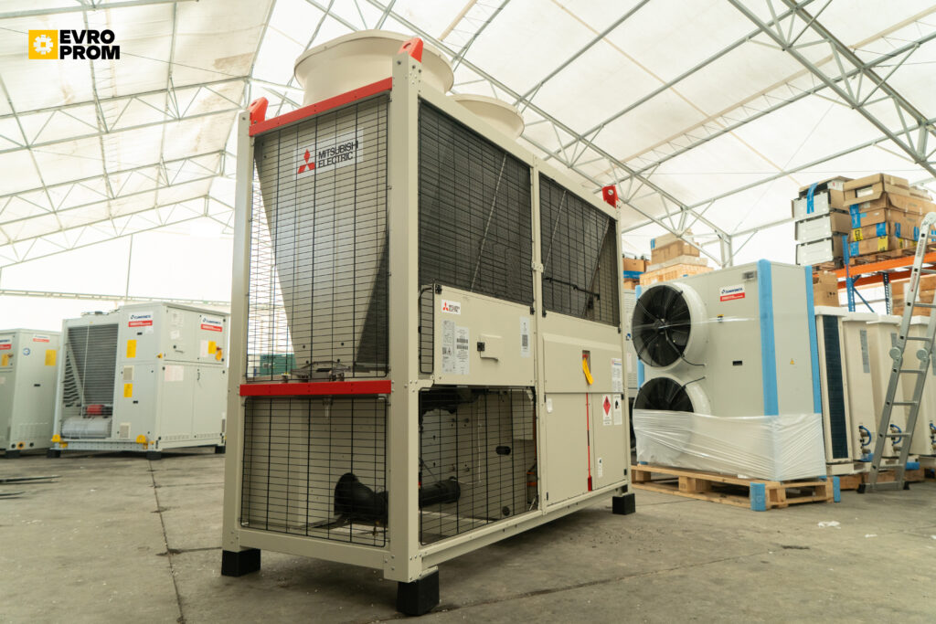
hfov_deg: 73.7
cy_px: 312
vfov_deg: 53.1
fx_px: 624
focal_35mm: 24
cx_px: 468
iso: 800
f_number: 4
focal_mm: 24
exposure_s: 1/80
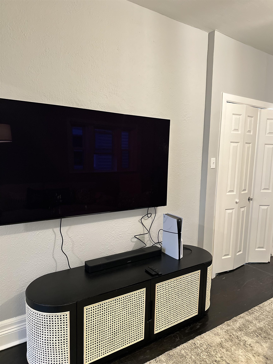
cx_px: 136
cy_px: 182
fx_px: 252
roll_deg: -2.2
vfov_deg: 71.6
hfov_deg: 56.8
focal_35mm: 24
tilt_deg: -6.8
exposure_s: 1/40
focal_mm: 6.86
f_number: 1.78
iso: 1000
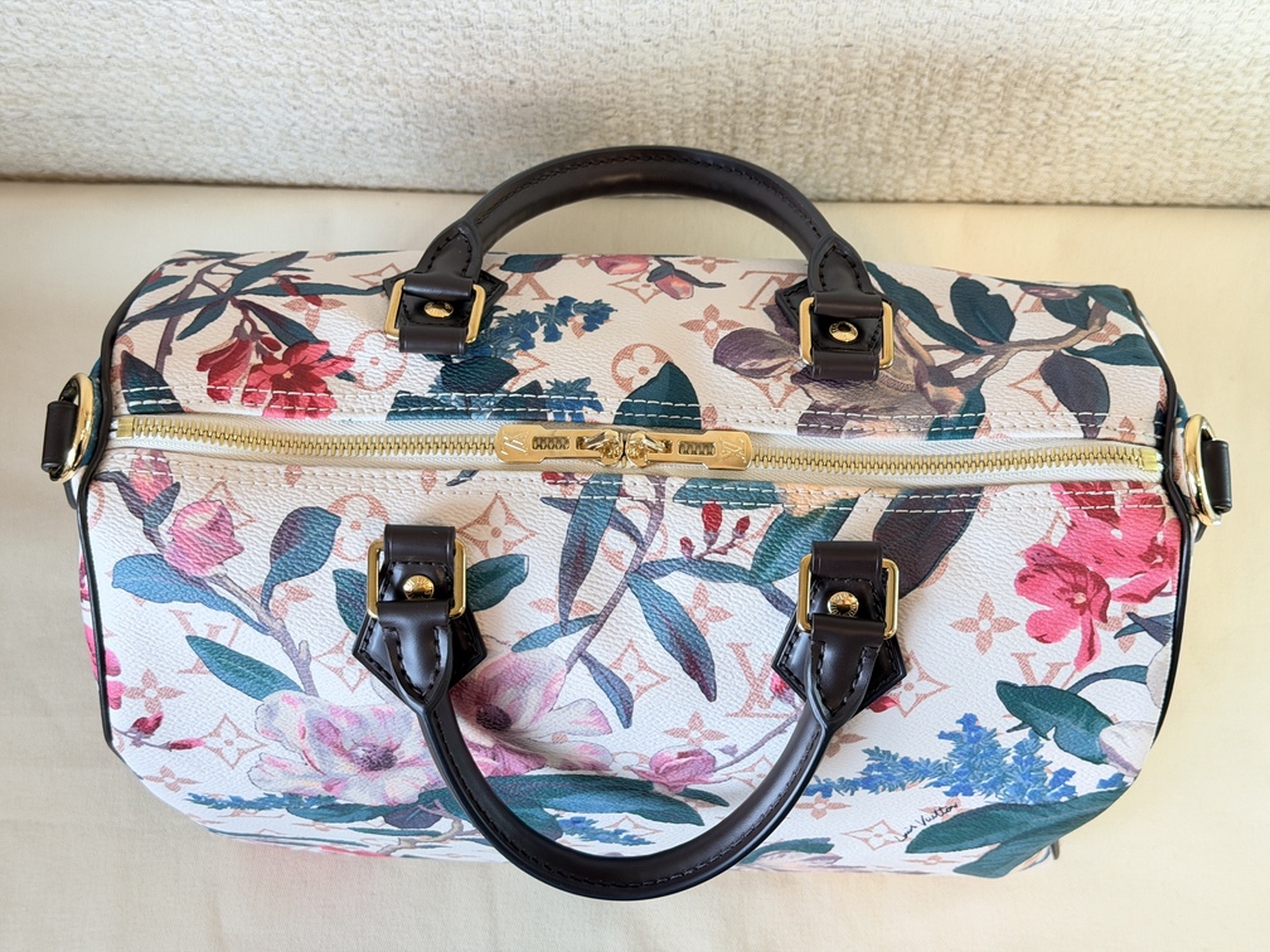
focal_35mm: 48
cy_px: 476
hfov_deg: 39.7
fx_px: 1761
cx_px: 635
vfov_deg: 30.3
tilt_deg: -70.1
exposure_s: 1/50
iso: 160
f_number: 1.78
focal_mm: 6.76
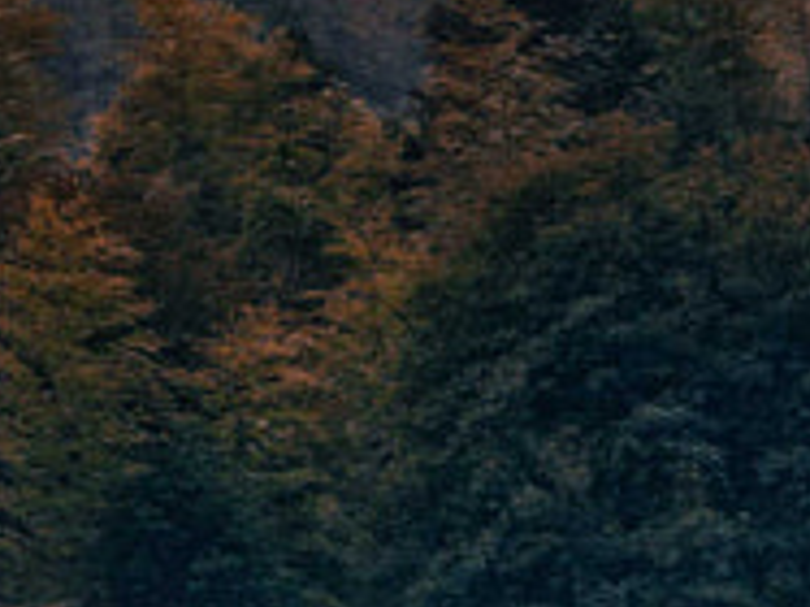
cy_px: 1329
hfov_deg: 3.3
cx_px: 3218
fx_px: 13470
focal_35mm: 576
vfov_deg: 2.6
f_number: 2.8
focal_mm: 70
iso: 100
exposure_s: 1/500
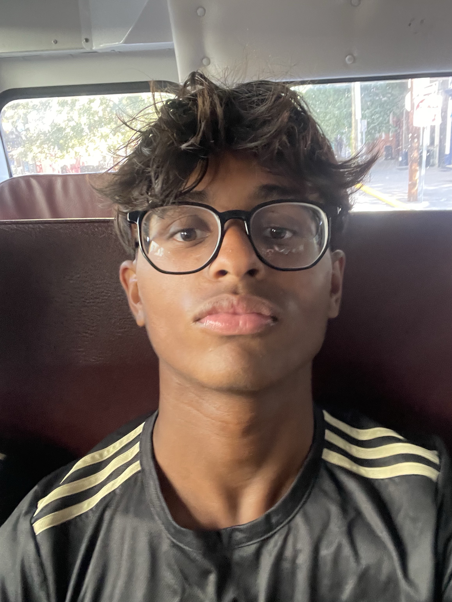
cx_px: 226
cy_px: 301
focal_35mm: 30
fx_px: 522
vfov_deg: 60.0
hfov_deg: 46.8
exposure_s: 1/44
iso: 400
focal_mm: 2.71
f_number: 2.2
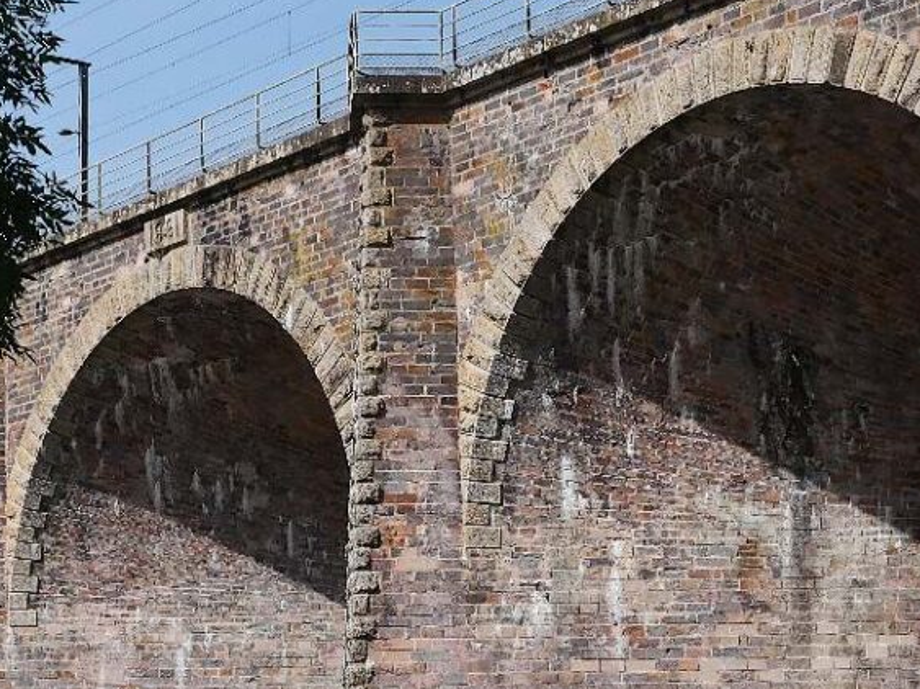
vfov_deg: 16.1
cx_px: 412
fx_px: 2418
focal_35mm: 91
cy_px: 553
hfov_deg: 21.5
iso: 200
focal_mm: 25
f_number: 4.5
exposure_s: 1/1300
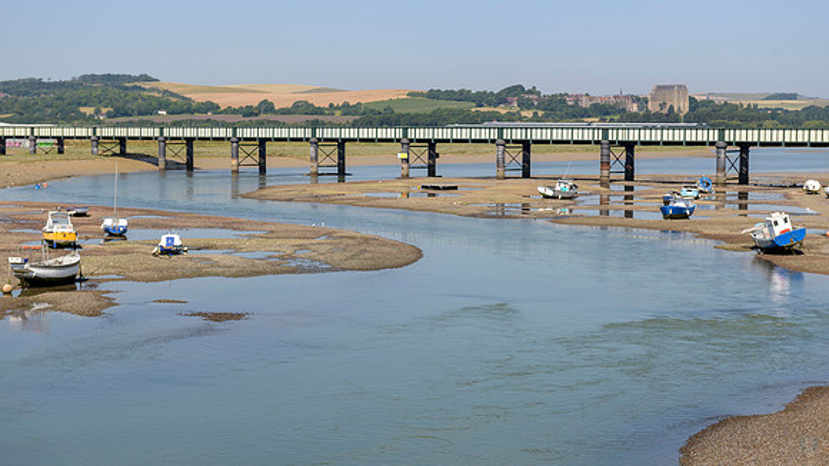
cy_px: 276
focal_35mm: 73
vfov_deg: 16.4
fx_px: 1612
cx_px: 414
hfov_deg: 28.8
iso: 64
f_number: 7.1
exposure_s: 1/320
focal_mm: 70
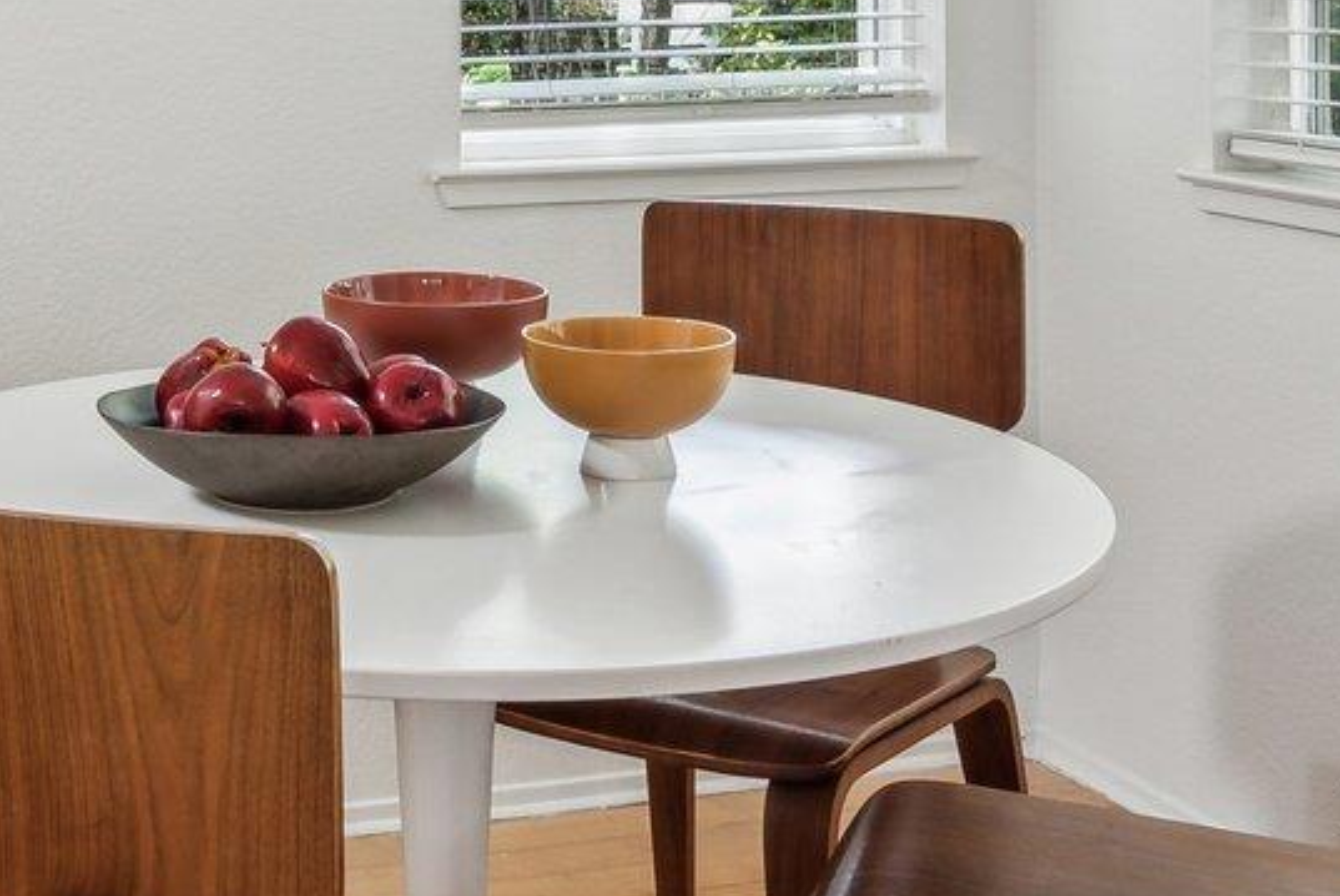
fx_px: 2272
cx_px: 294
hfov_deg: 32.1
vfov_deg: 21.2
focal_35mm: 61
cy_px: -91
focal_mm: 16
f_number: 8
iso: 400
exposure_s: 1/6
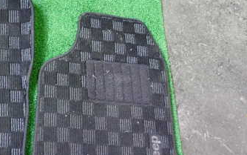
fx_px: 411
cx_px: 38
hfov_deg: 32.2
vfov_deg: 21.3
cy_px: 82
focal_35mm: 61
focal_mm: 5.79
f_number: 2.4
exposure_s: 1/25
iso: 800
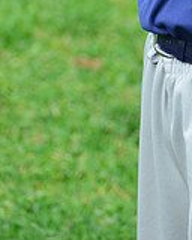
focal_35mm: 493
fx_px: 3502
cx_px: 266
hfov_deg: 3.1
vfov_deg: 3.9
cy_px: -176
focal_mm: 145
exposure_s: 1/200
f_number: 5.6
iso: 320
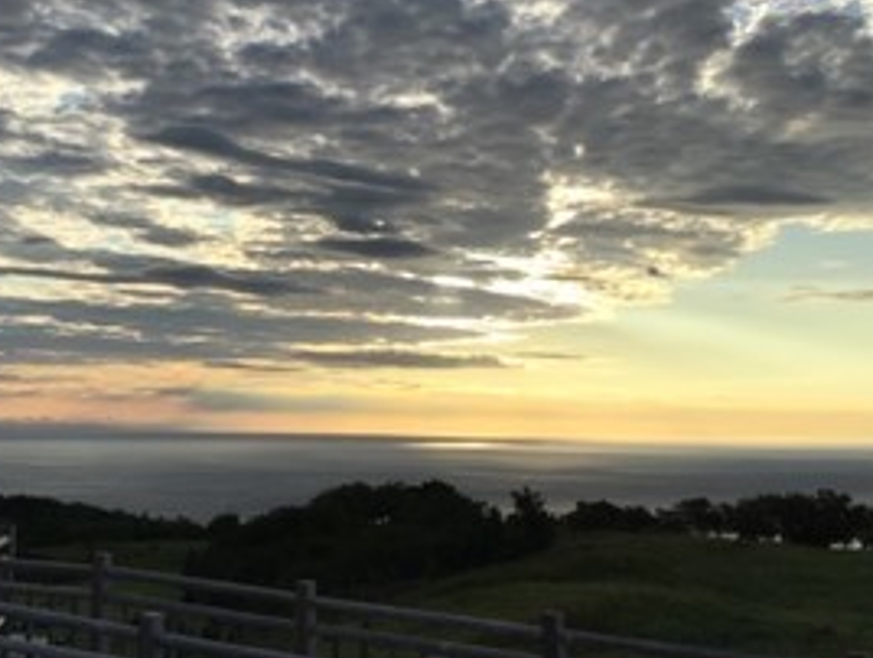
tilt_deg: +9.3
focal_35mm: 52
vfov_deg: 27.7
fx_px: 1314
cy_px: 163
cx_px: 267
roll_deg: -1.2
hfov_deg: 36.3
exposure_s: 1/1567
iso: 25
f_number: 2.4
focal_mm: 3.3
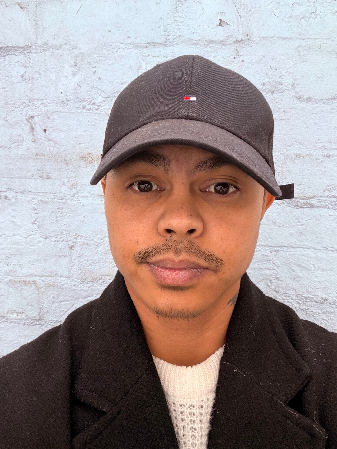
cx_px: 168
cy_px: 224
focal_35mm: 30
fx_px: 389
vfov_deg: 60.0
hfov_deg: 46.8
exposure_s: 1/122
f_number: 1.9
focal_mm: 2.69
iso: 40
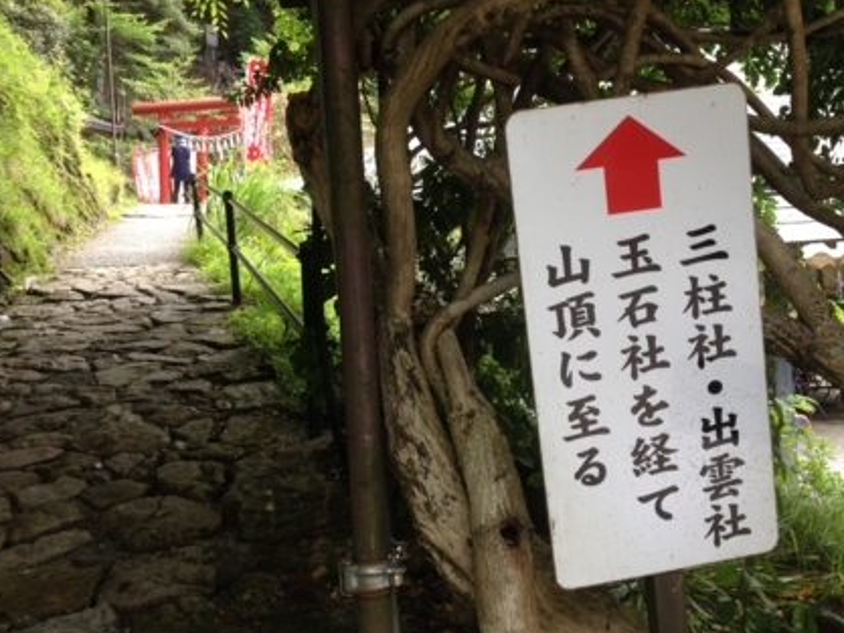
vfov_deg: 34.4
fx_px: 1024
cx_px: 443
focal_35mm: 42
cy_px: 294
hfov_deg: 44.8
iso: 64
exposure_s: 1/120
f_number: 2.4
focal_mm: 4.28
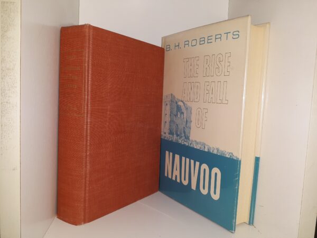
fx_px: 256
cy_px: 119
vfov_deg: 49.7
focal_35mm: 28
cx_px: 158
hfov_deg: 63.4
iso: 40
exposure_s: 1/102
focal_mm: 3.7
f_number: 1.7
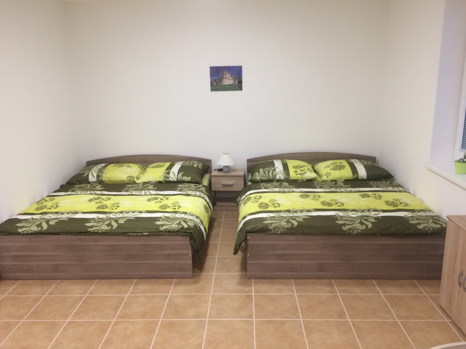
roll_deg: +1.5
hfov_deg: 61.7
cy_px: 174
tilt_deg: -14.3
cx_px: 233
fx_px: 390
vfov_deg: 48.2
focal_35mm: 29
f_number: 2.2
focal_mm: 4.15
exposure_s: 1/33
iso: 100
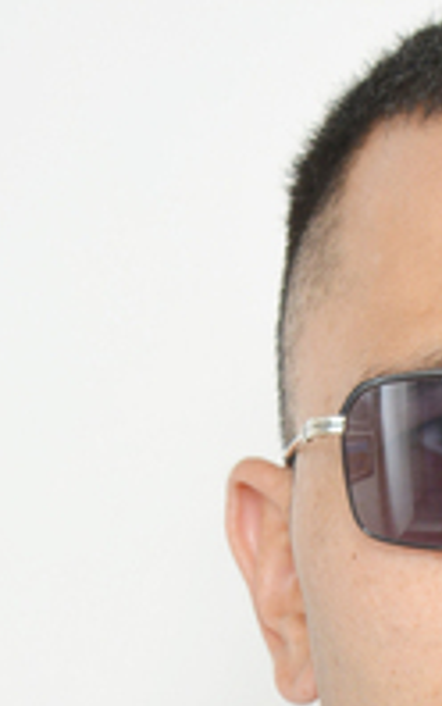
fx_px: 3906
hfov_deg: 6.4
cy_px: 1120
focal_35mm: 203
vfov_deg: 9.9
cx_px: 649
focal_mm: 35
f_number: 5.6
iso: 200
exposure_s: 1/160
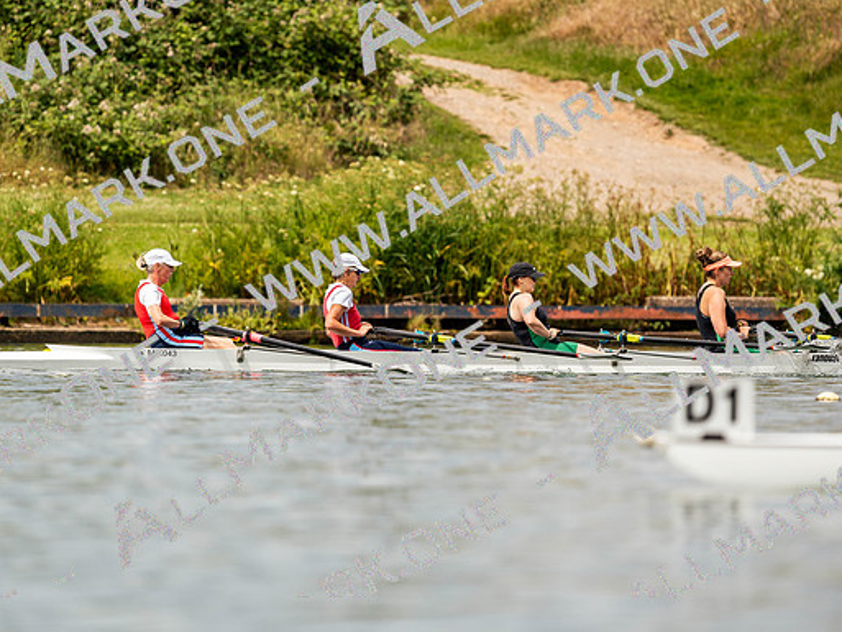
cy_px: 316
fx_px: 12141
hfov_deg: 4.0
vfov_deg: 3.0
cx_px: 448
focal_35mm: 499
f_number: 6.3
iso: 200
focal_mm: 459
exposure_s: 1/2000
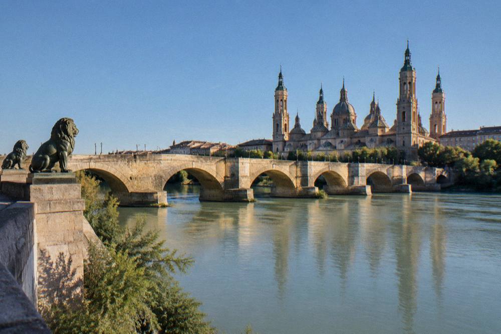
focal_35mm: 47
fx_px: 654
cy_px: 167
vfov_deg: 28.6
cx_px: 250
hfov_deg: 41.9
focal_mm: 47
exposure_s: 1/640
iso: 500
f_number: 7.1
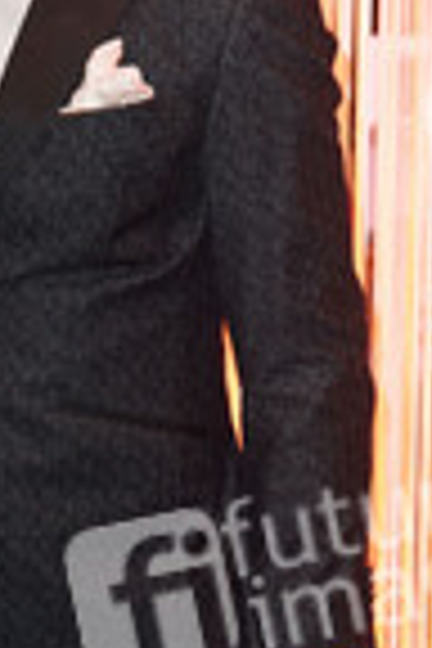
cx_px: -112
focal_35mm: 133
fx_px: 2394
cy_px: 351
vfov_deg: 15.4
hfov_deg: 10.1
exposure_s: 1/30
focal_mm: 48
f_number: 5
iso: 1600
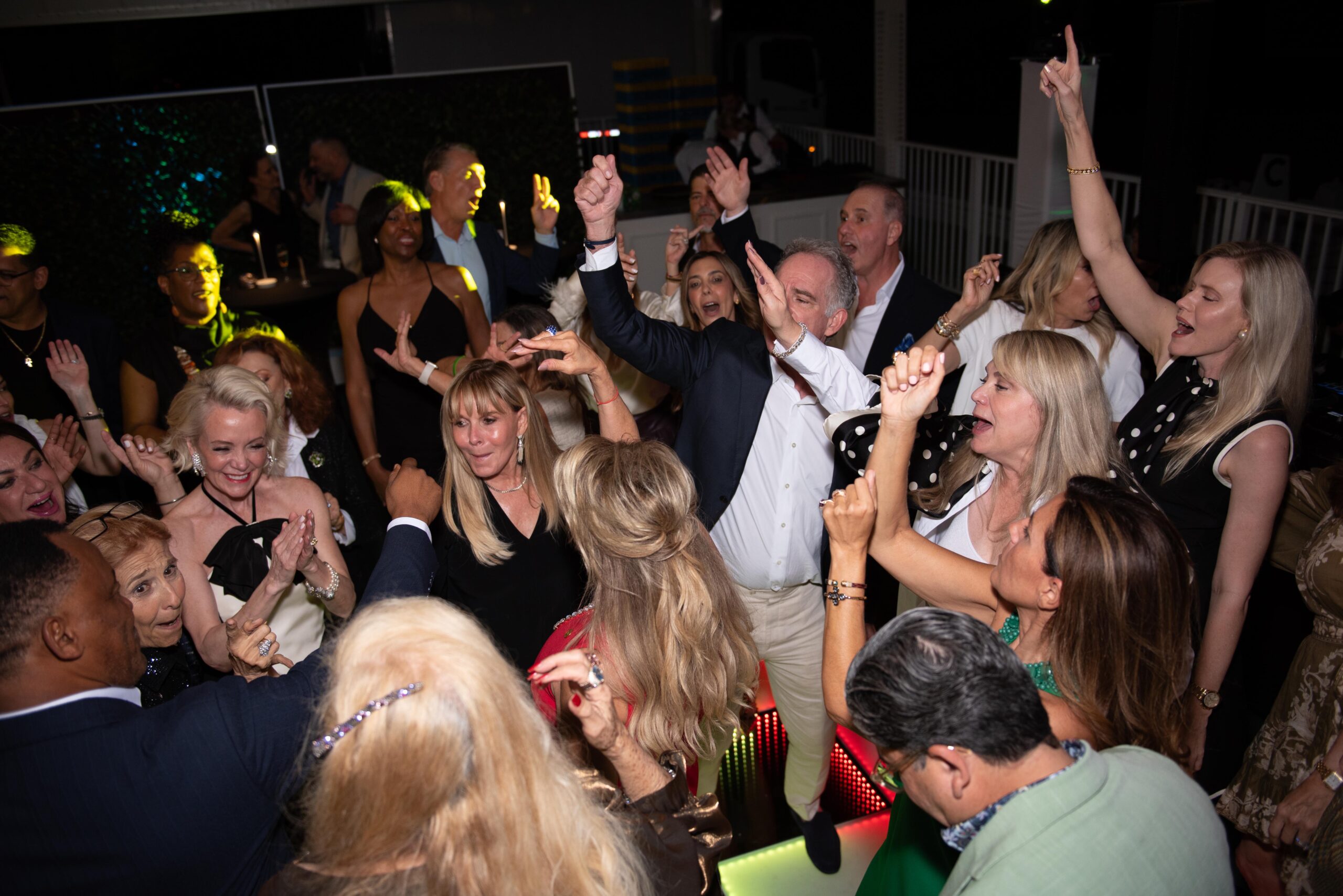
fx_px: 1045
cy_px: 448
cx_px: 672
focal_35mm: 28
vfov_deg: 46.4
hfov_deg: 65.5
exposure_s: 1/200
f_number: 2.8
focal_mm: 28
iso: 500
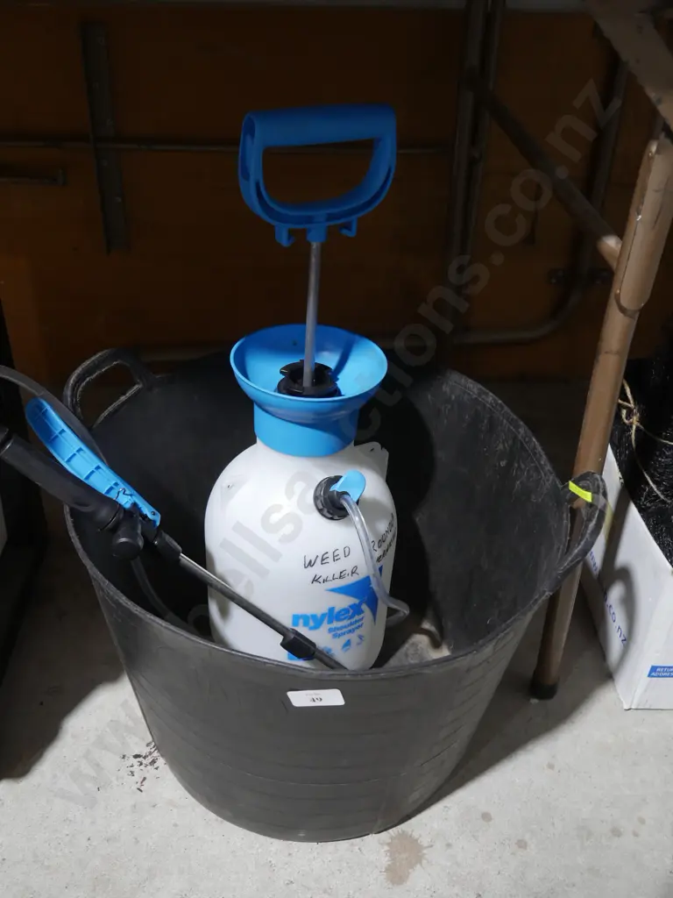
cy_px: 449
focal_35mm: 32
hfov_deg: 44.2
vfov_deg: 56.8
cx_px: 336
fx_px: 830
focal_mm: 16
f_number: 3.6
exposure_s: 1/60
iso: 640
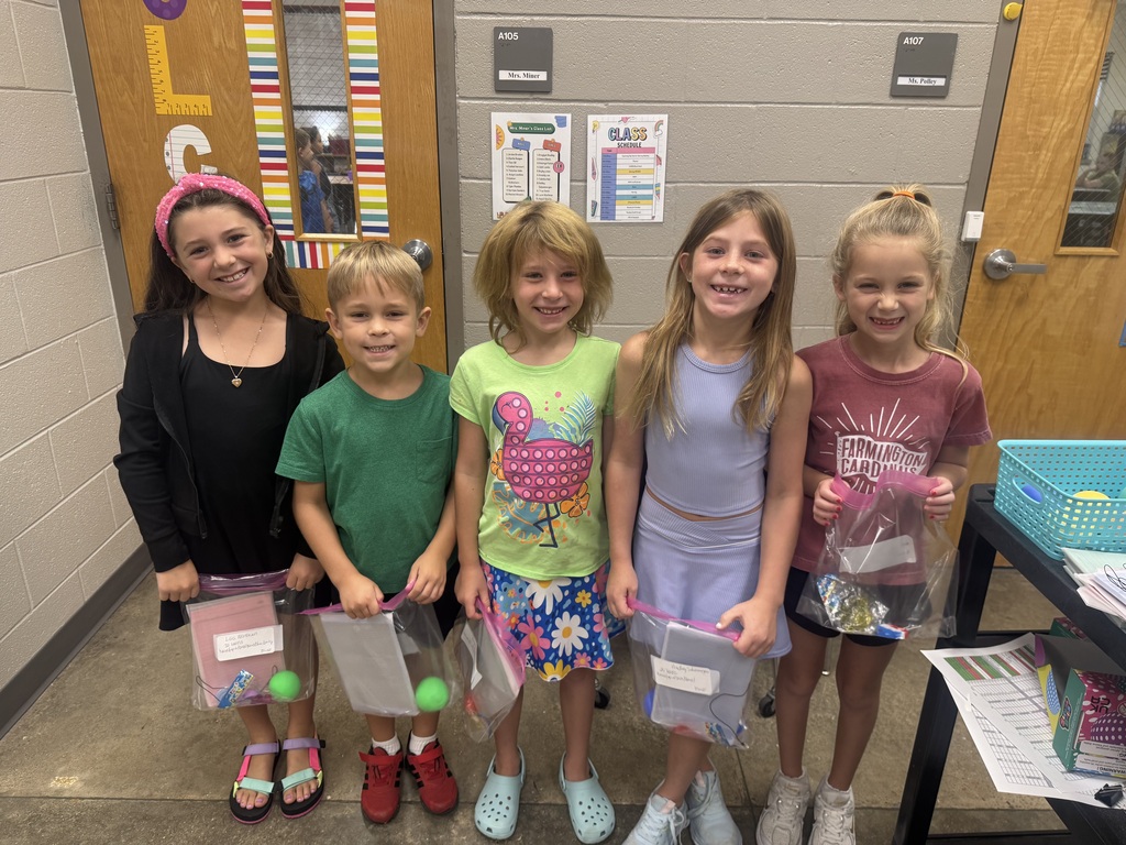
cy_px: 422
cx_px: 563
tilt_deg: -21.6
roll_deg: +0.0
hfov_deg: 71.6
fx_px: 781
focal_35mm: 24
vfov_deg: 56.8
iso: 125
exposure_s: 1/60
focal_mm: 6.76
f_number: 1.78
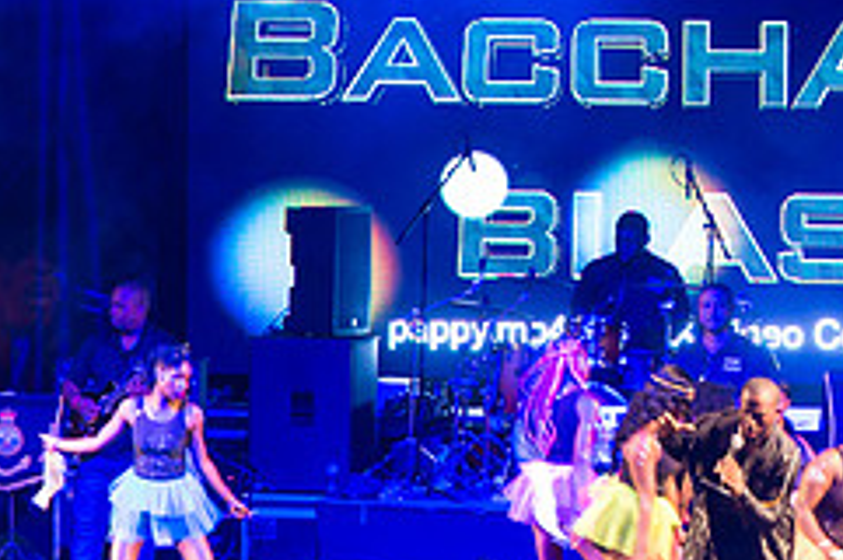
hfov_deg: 4.1
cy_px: 360
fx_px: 11833
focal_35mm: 506
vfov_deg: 2.7
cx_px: 927
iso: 2500
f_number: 5.6
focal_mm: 210
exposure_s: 1/60
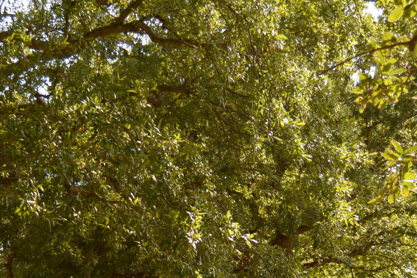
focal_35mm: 59
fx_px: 683
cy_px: 267
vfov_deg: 22.3
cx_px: 114
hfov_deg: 33.4
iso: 200
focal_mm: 20
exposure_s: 1/400
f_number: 4
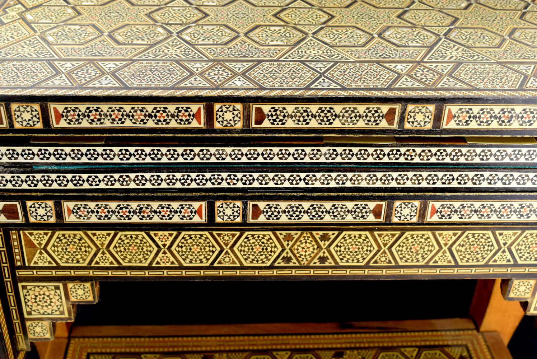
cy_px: 180
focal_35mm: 51
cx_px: 268
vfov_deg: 26.5
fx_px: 761
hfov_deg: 38.9
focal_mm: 34
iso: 1600
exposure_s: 1/320
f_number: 10
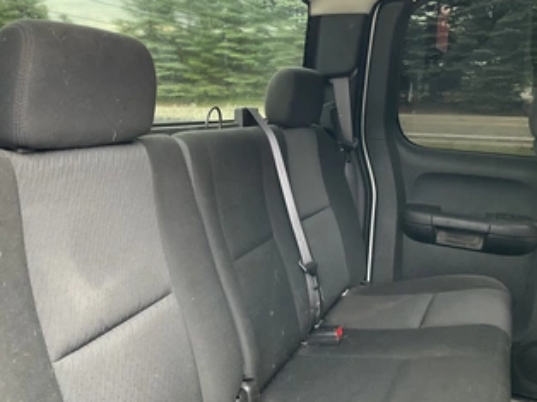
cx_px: 205
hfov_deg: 49.7
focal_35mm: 37
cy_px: 169
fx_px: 574
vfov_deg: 38.5
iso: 64
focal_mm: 3
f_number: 1.8
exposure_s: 1/72
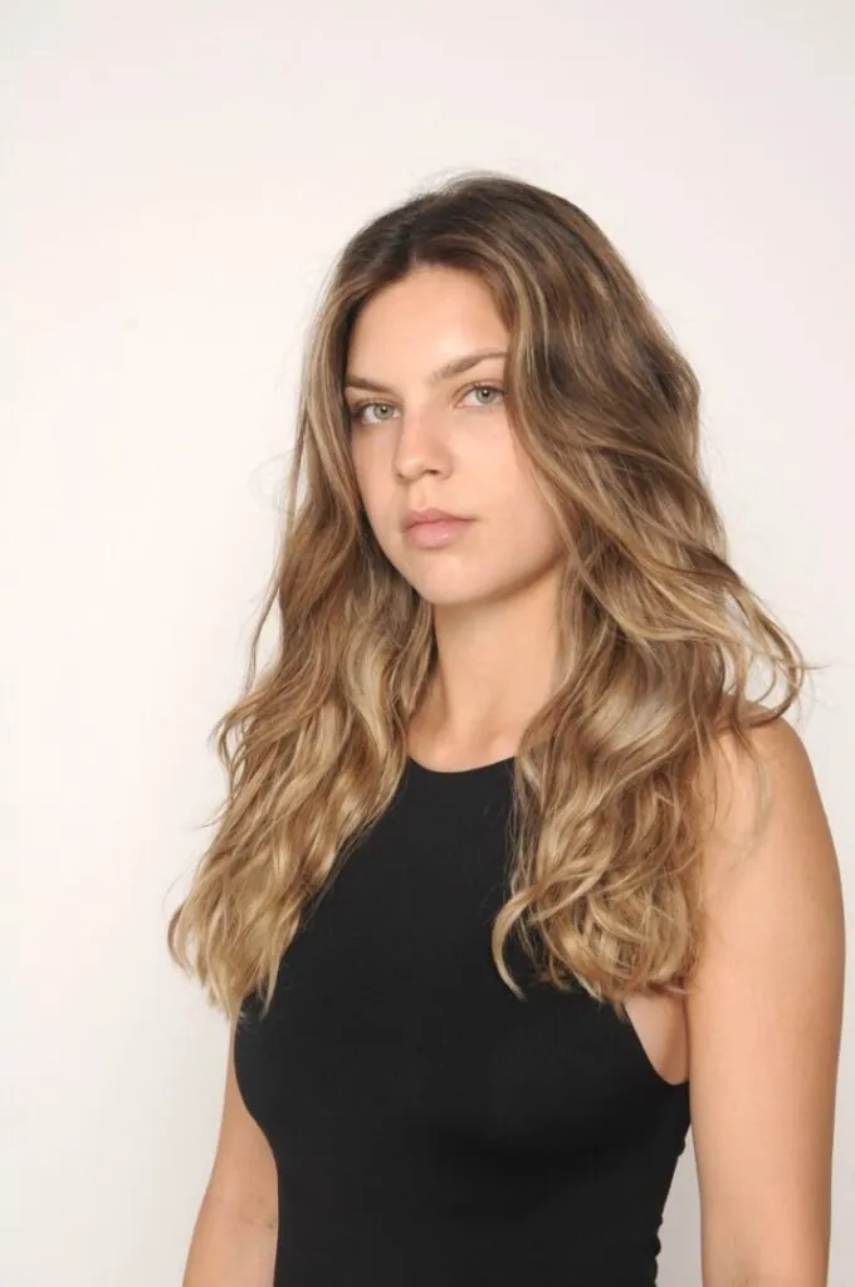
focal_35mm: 75
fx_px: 2679
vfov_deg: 27.0
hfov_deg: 18.1
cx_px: 428
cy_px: 644
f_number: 9
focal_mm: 50
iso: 200
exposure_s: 1/160
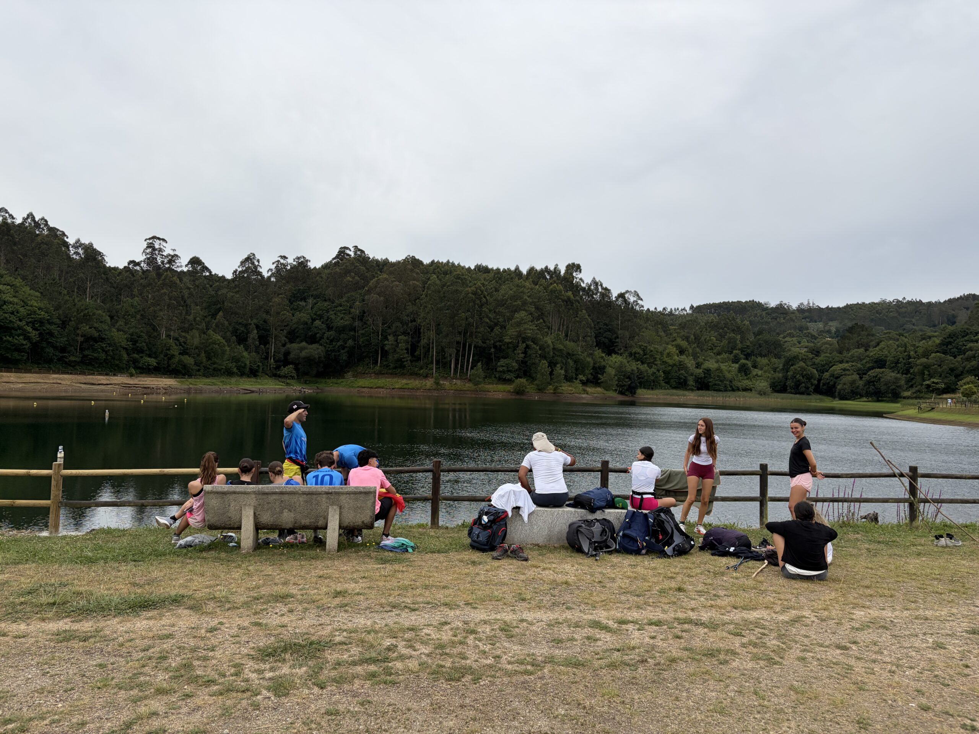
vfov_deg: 53.1
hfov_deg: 67.3
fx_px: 735
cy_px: 367
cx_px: 490
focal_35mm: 26
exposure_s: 1/4065
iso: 50
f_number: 1.6
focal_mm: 5.96
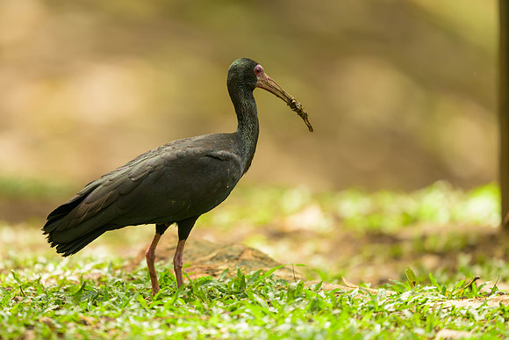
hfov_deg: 3.1
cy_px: 176
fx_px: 9462
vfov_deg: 2.1
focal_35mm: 669
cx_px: 205
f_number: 4
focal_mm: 560
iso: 220
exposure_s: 1/320
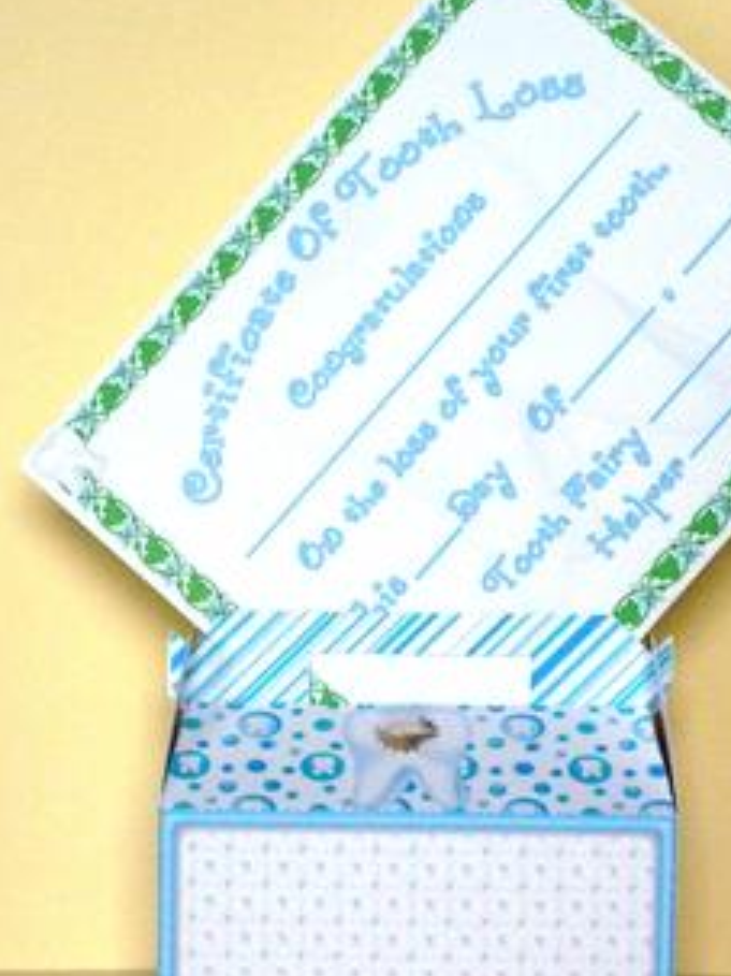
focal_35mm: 107
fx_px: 3015
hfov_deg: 13.8
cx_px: 435
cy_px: 428
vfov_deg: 18.4
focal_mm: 11.9
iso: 400
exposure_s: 1/30
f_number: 4.1
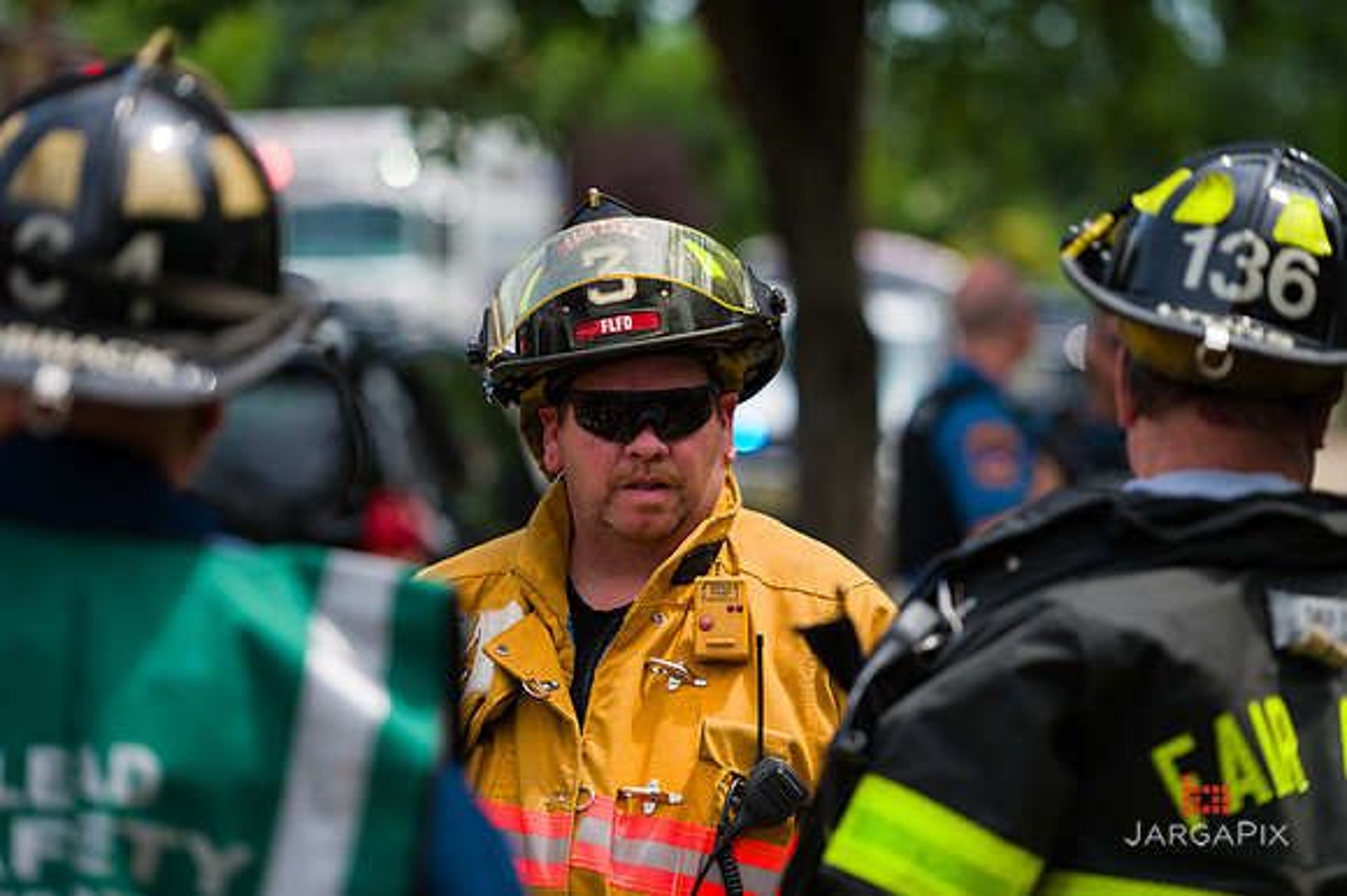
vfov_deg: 8.6
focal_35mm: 160
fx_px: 5983
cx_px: 674
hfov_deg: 12.8
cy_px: 448
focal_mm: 160
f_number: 3.2
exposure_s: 1/2000
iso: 200
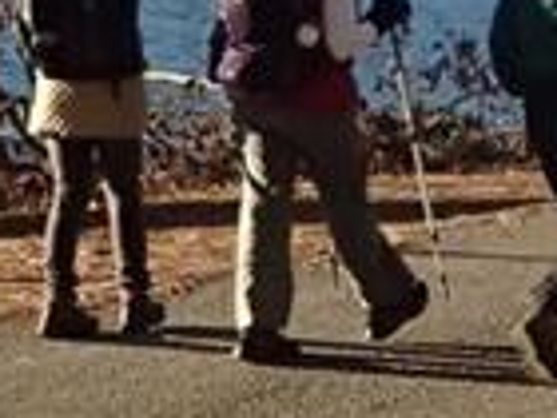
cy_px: -107
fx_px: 3025
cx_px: 617
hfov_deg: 10.4
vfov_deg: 7.8
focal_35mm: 188
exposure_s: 1/320
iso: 800
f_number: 10
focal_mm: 6.42
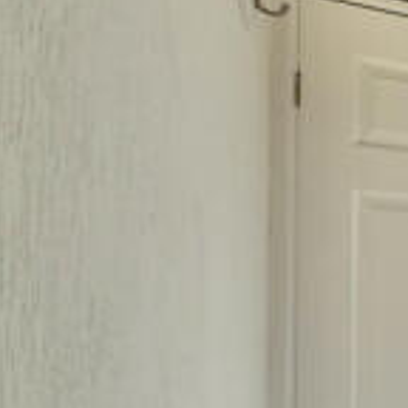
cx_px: 758
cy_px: 401
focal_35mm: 50
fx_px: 667
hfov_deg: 21.0
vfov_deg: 31.6
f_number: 2.2
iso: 50
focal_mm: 2.22
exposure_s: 1/1848
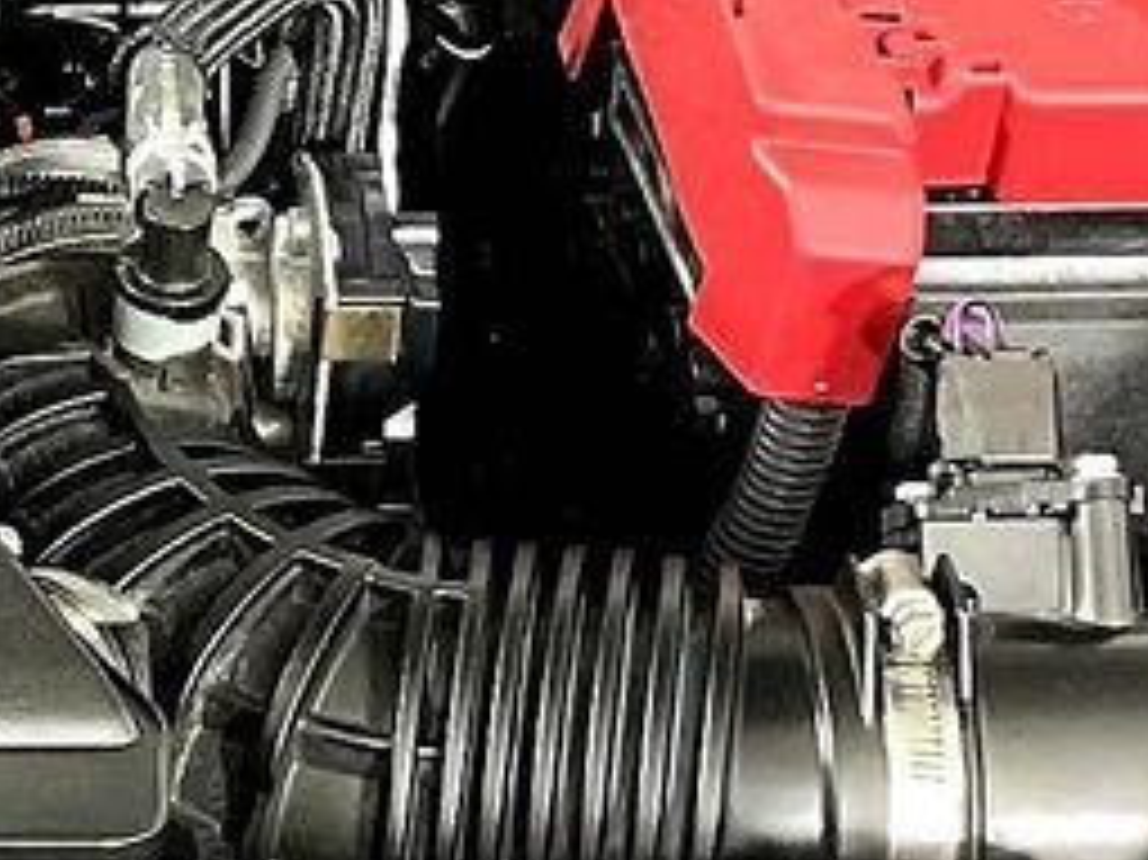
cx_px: -410
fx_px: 6033
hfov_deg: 10.6
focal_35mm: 182
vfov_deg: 8.1
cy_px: 716
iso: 160
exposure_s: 1/60
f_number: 1.8
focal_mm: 3
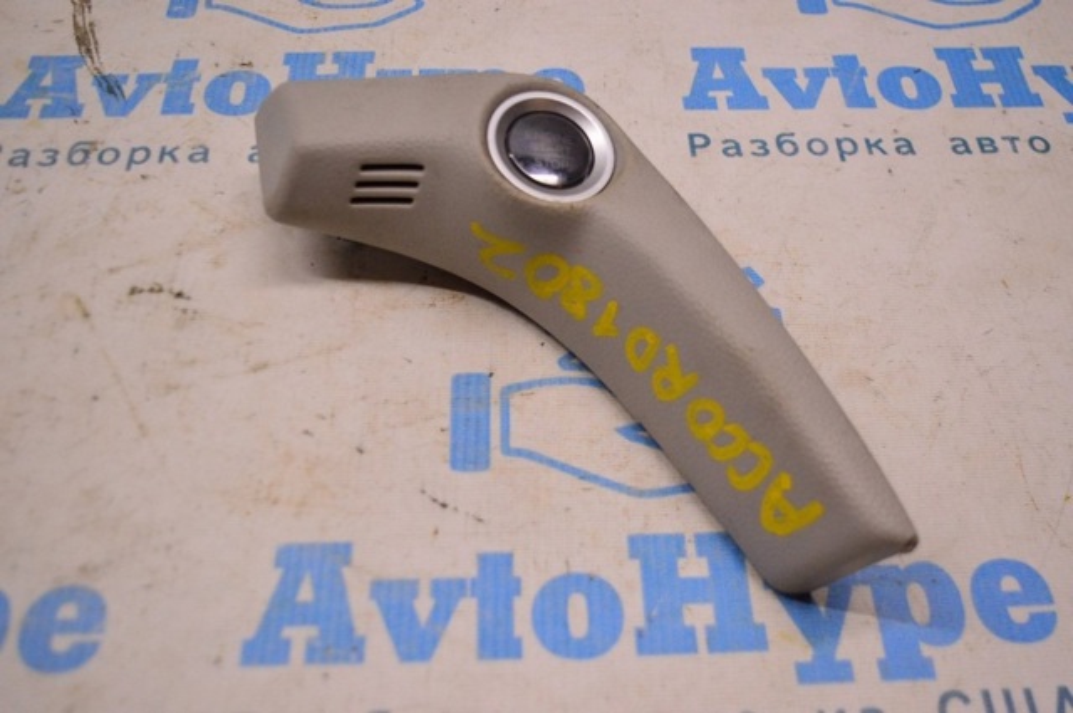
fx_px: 1161
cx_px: 536
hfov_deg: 49.6
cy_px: 356
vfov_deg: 34.1
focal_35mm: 39
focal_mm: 26
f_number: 4
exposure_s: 1/400
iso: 1600
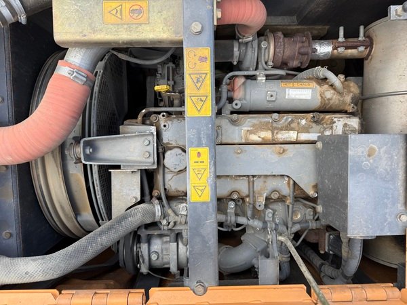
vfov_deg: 56.8
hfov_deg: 71.6
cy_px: 152
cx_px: 204
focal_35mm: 24
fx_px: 282
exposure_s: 1/473
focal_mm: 6.76
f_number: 1.78
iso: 80
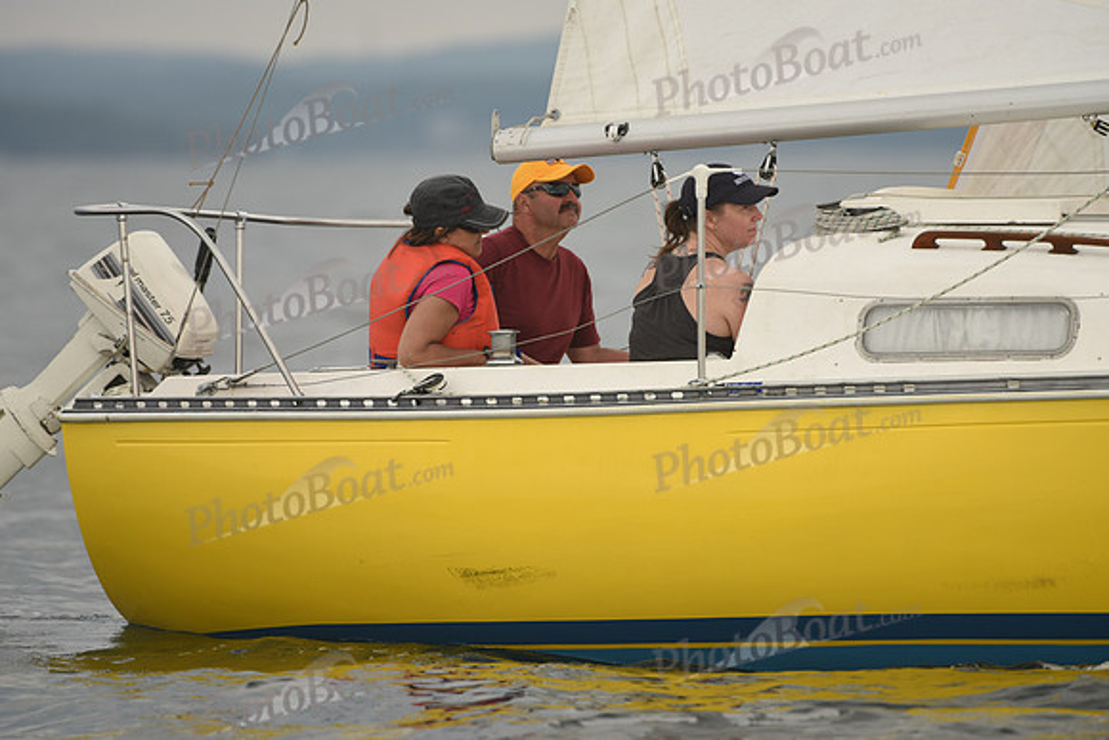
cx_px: 554
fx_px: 12325
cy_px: 370
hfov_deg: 5.2
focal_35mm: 400
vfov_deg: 3.4
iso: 250
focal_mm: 400
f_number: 4.5
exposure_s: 1/640
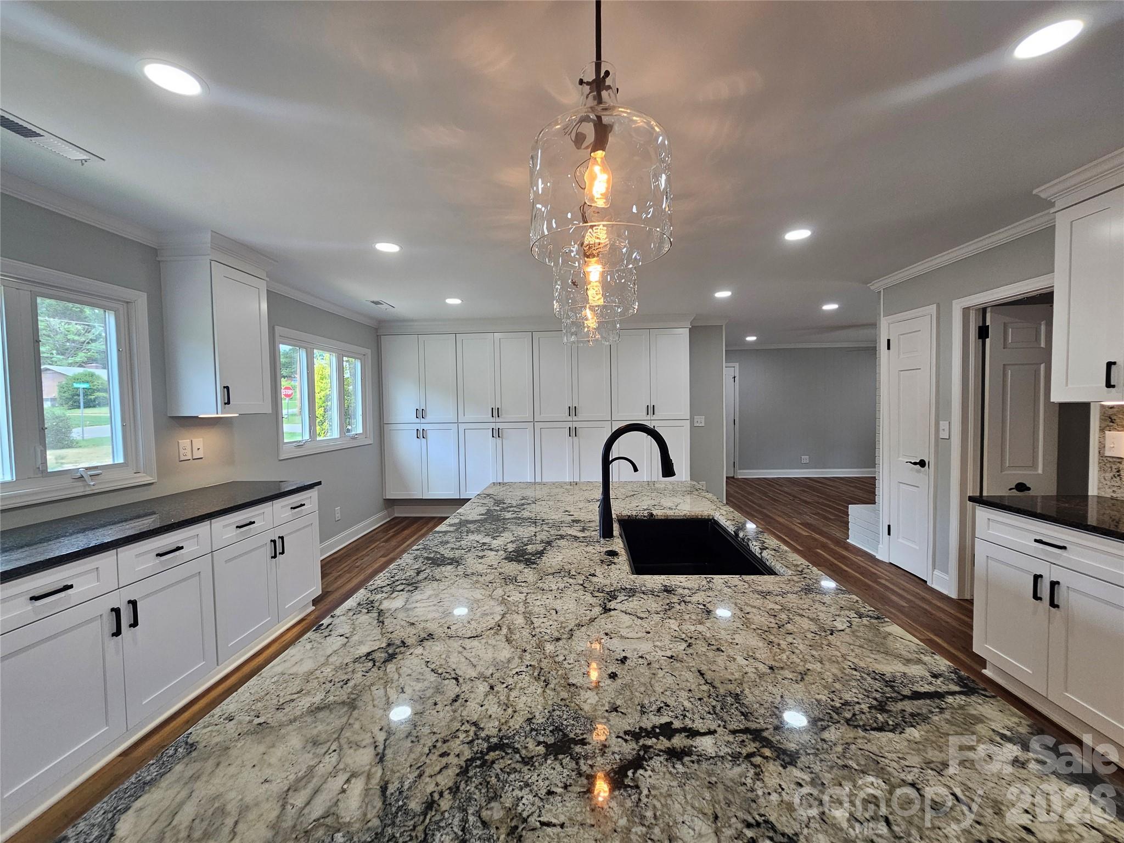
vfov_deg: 89.9
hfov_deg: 106.2
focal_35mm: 13
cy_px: 422
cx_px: 562
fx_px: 422
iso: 80
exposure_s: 1/60
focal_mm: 2.2
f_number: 2.2
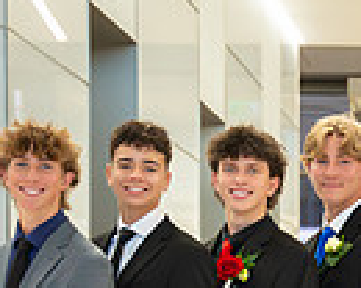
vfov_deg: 7.2
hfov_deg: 9.0
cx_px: 523
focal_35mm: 211
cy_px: 418
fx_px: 2254
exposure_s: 1/250
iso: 1600
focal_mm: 45.3
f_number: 2.8
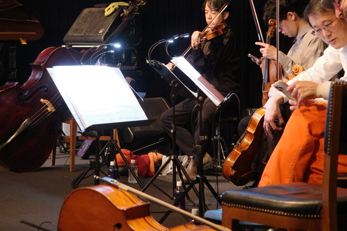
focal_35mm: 88
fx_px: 848
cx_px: 83
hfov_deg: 22.9
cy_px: -17
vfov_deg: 15.2
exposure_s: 1/25
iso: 2500
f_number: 2.8
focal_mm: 26
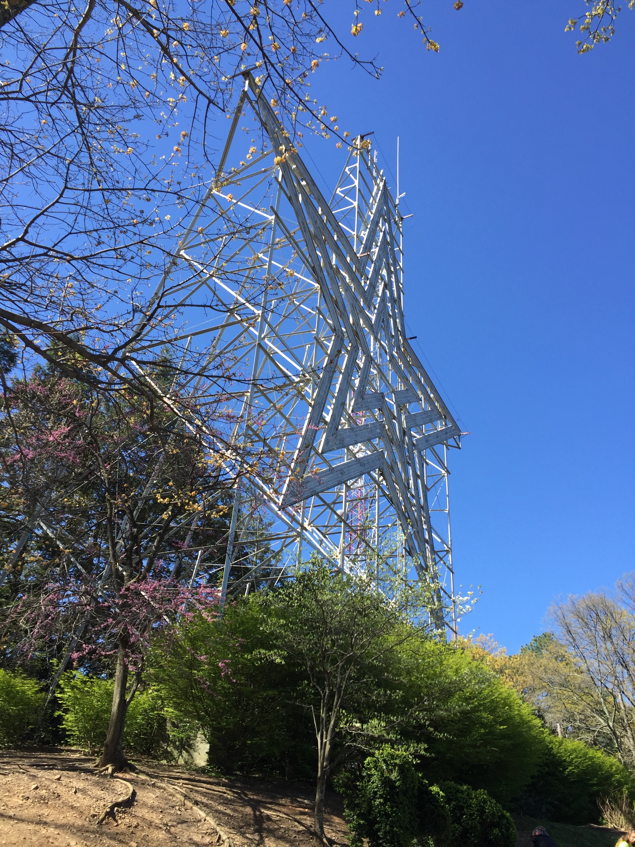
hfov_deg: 48.2
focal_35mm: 29
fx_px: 709
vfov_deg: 61.7
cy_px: 424
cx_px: 318
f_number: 2.2
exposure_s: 1/879
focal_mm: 4.15
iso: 32
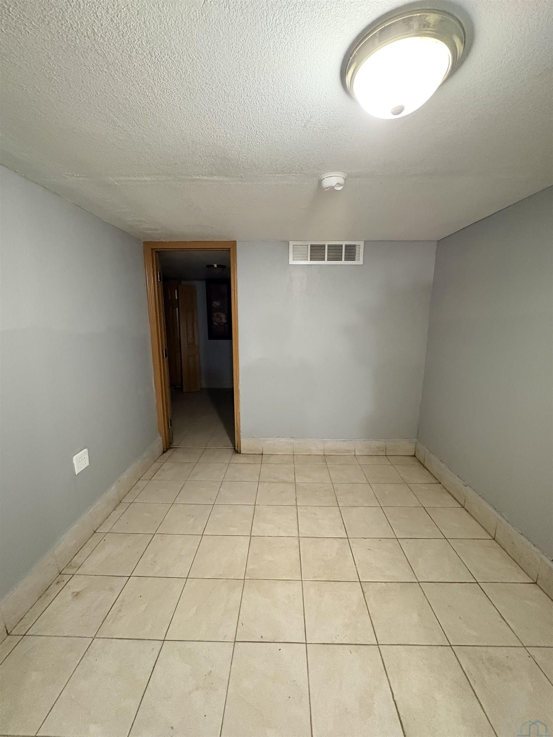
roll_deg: +0.5
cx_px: 276
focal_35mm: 14
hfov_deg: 85.7
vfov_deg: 102.1
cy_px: 368
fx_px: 298
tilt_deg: -8.2
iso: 1000
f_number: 2.2
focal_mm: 2.22
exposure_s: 1/40
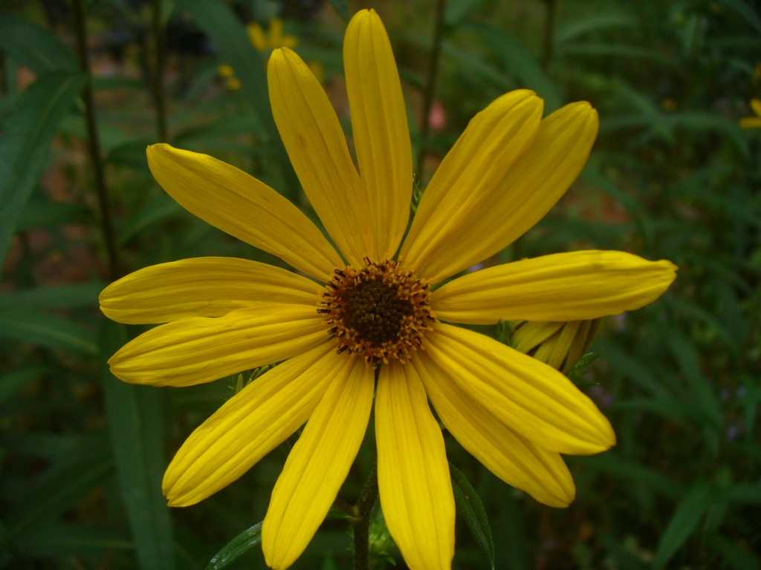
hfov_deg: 50.1
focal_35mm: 37
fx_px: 813
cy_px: 285
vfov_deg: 38.7
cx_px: 380
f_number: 2.8
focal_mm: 6.1
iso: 80
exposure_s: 1/250
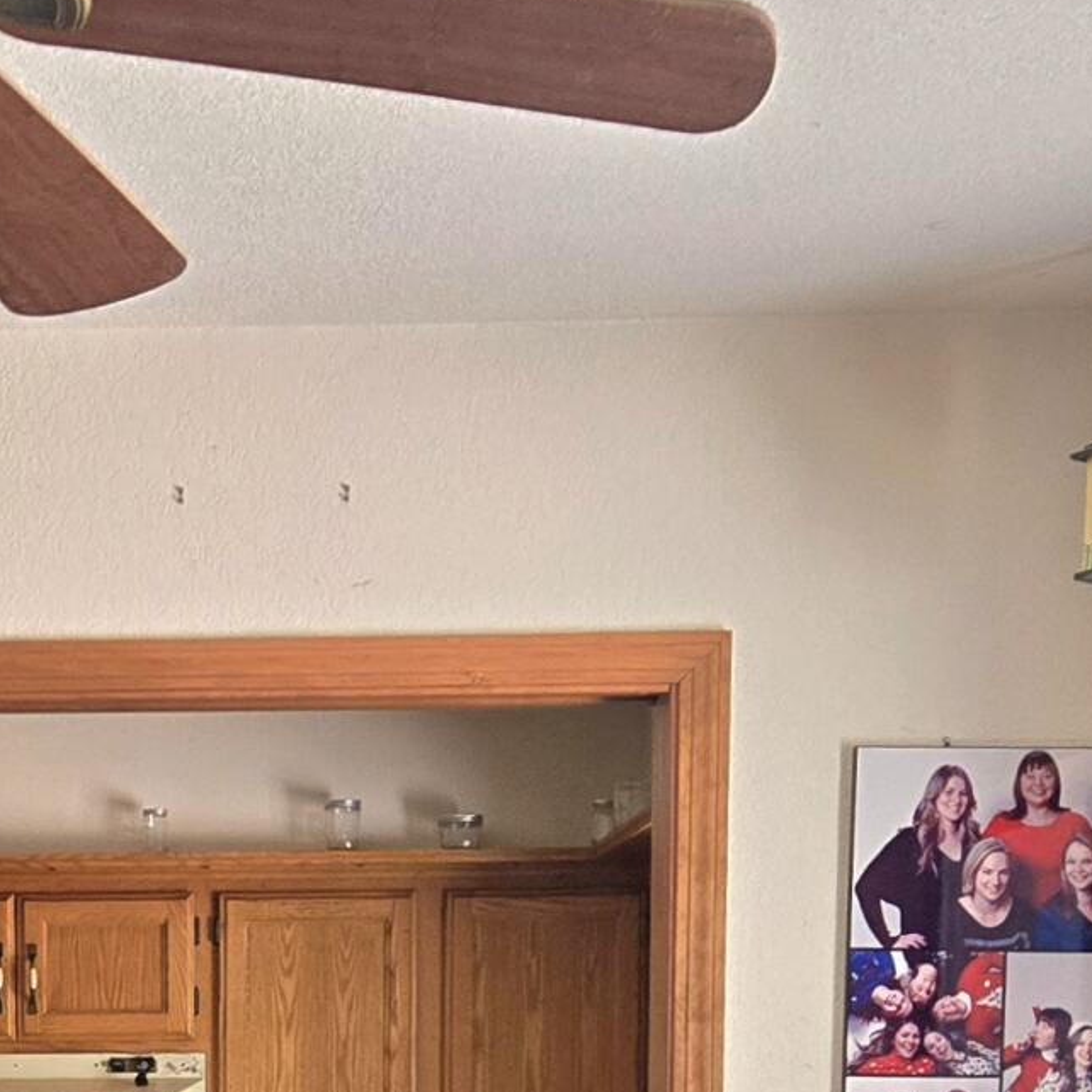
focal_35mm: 95
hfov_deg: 18.0
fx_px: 3391
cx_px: 73
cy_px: 1589
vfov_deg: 16.8
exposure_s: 1/120
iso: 200
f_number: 1.8
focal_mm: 5.4
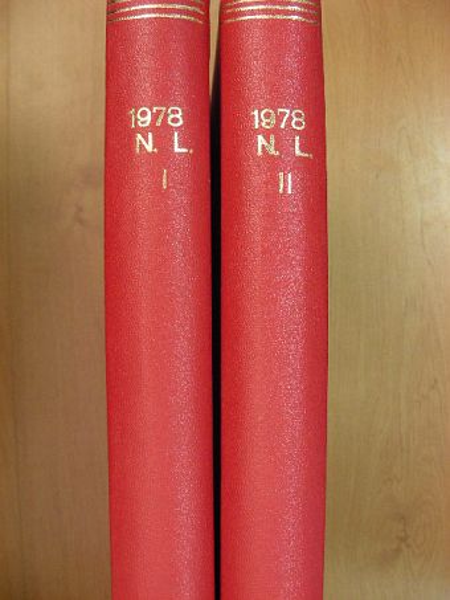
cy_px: 300
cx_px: 225
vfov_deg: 49.0
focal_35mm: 38
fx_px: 658
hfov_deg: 37.7
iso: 200
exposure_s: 1/20.8
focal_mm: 6.3
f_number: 3.5
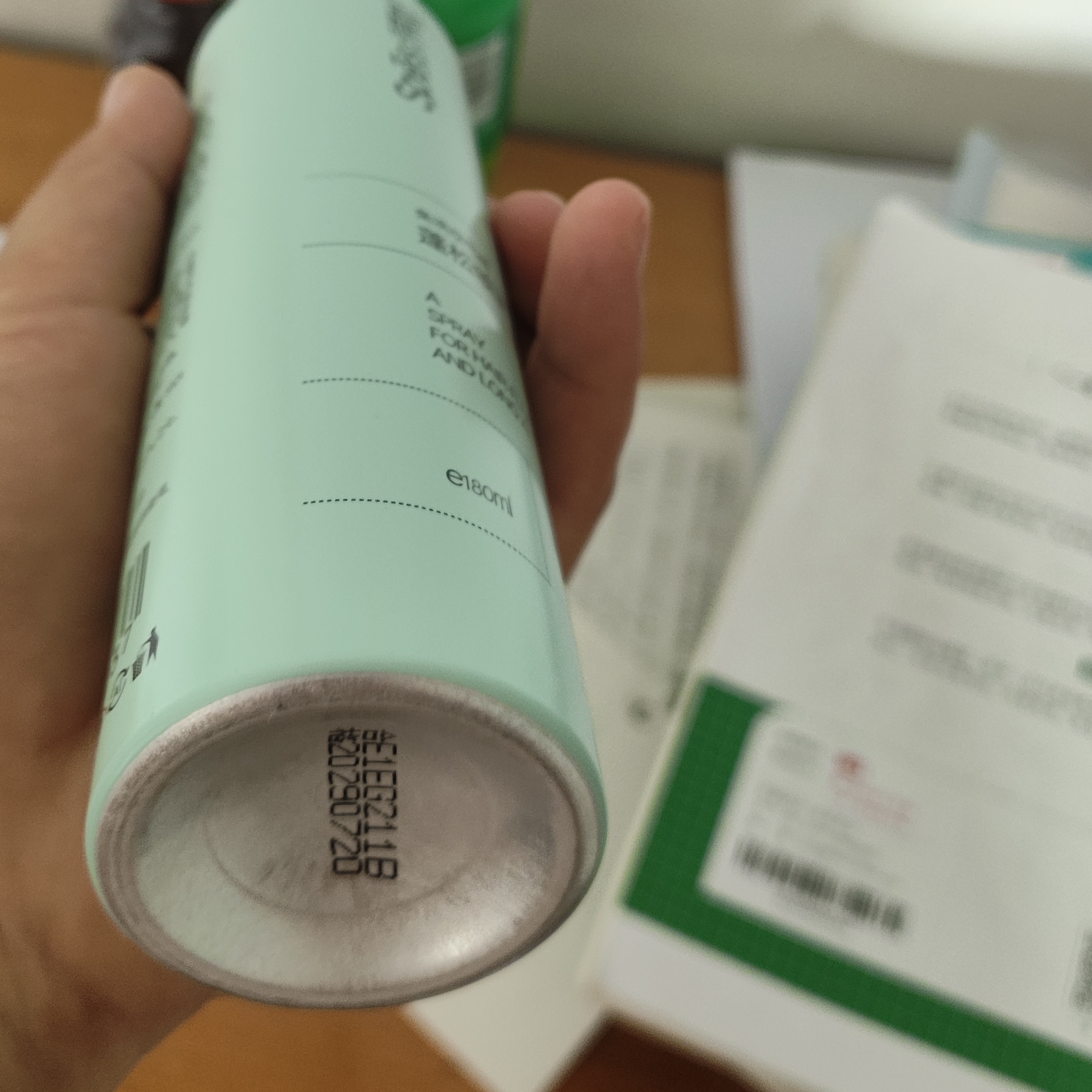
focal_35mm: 42
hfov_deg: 39.9
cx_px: 444
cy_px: 349
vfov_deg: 39.5
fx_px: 1499
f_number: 1.79
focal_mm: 4.71
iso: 557
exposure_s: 1/33.3
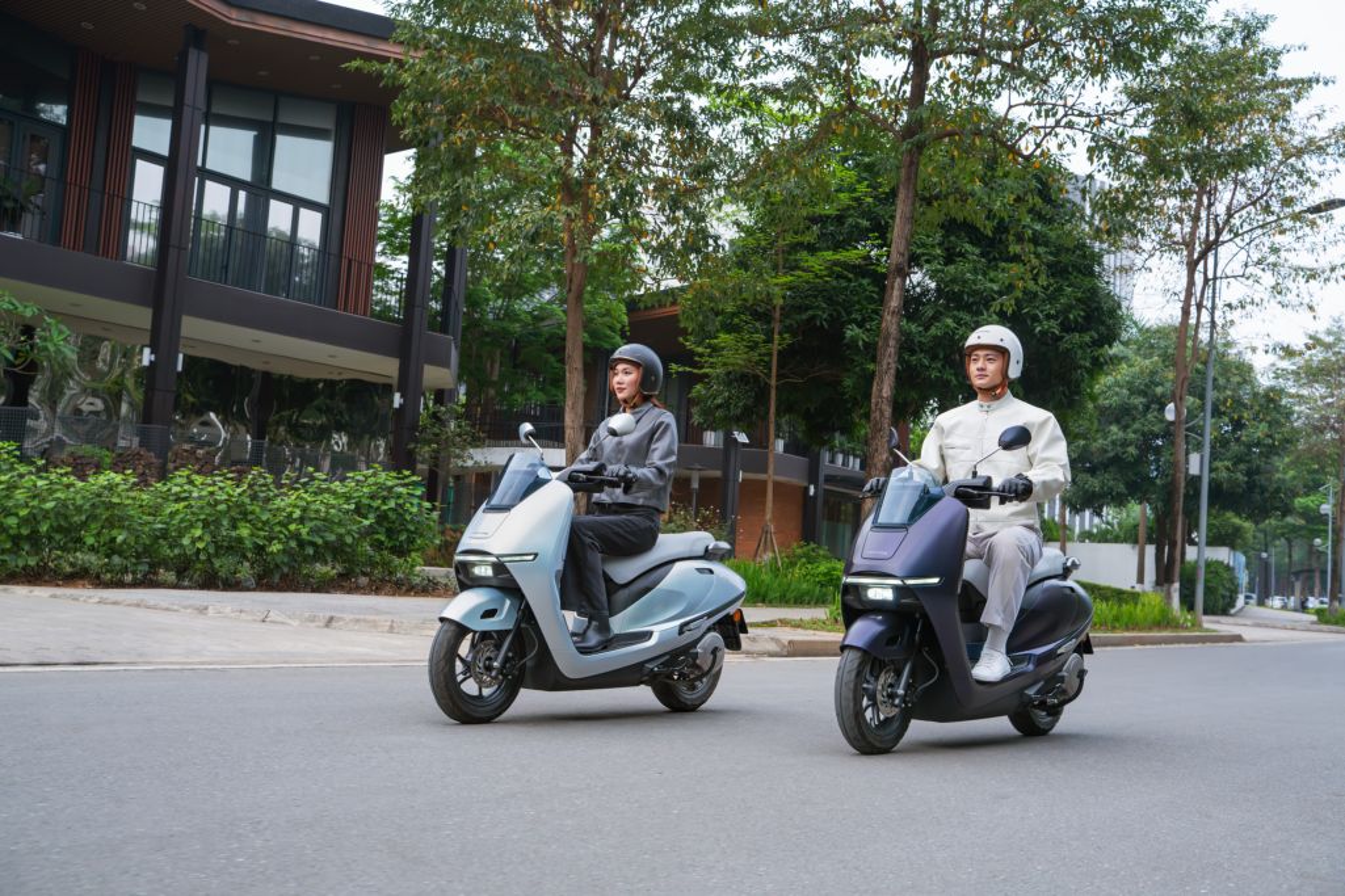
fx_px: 1307
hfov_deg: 54.4
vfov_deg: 37.8
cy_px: 448
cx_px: 672
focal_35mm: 35
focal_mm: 35
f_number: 5.6
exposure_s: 1/500
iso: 1250
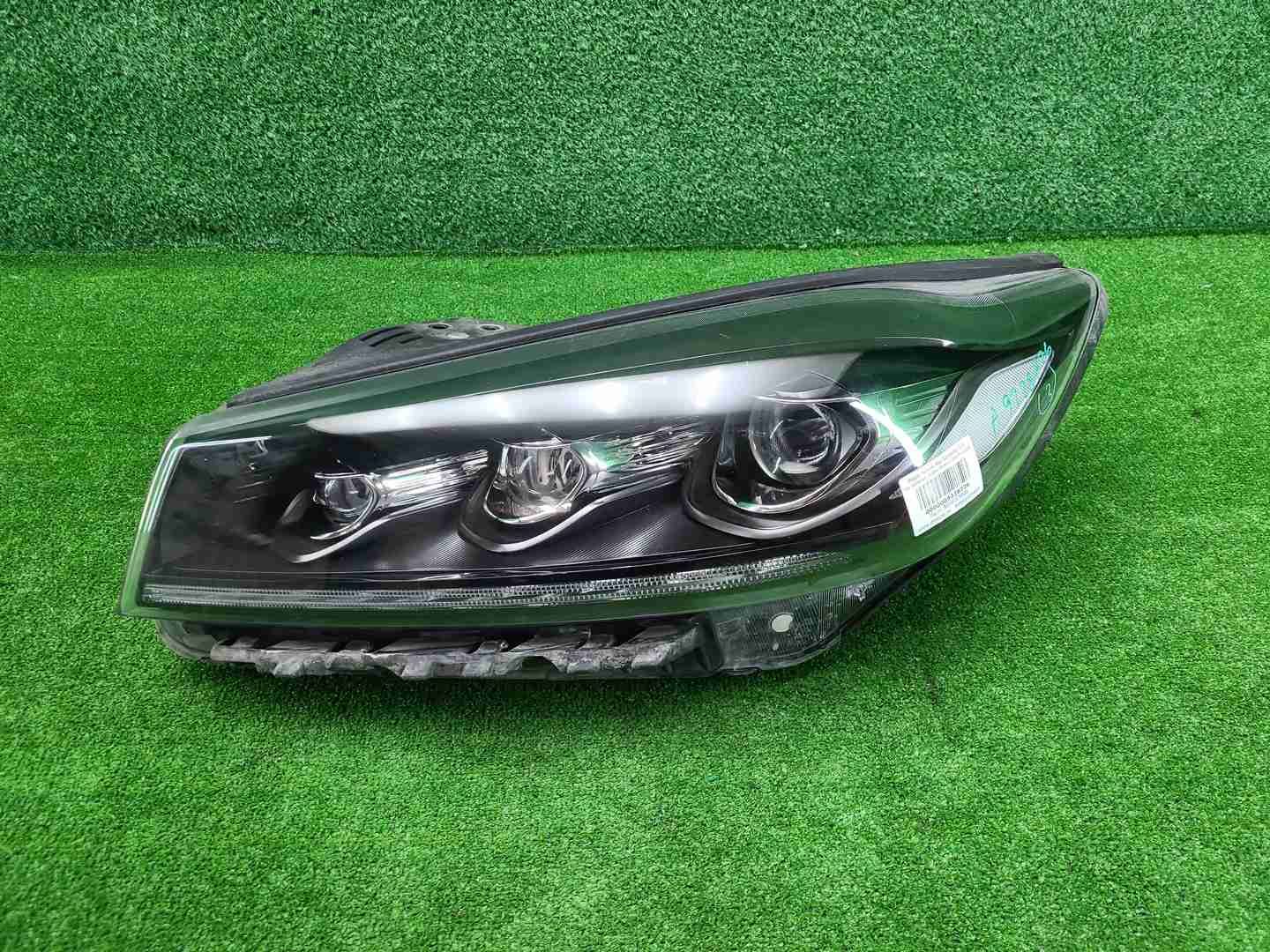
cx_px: 635
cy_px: 476
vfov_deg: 53.1
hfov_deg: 67.3
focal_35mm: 26
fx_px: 954
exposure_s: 1/50
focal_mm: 5.4
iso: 210
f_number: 1.8
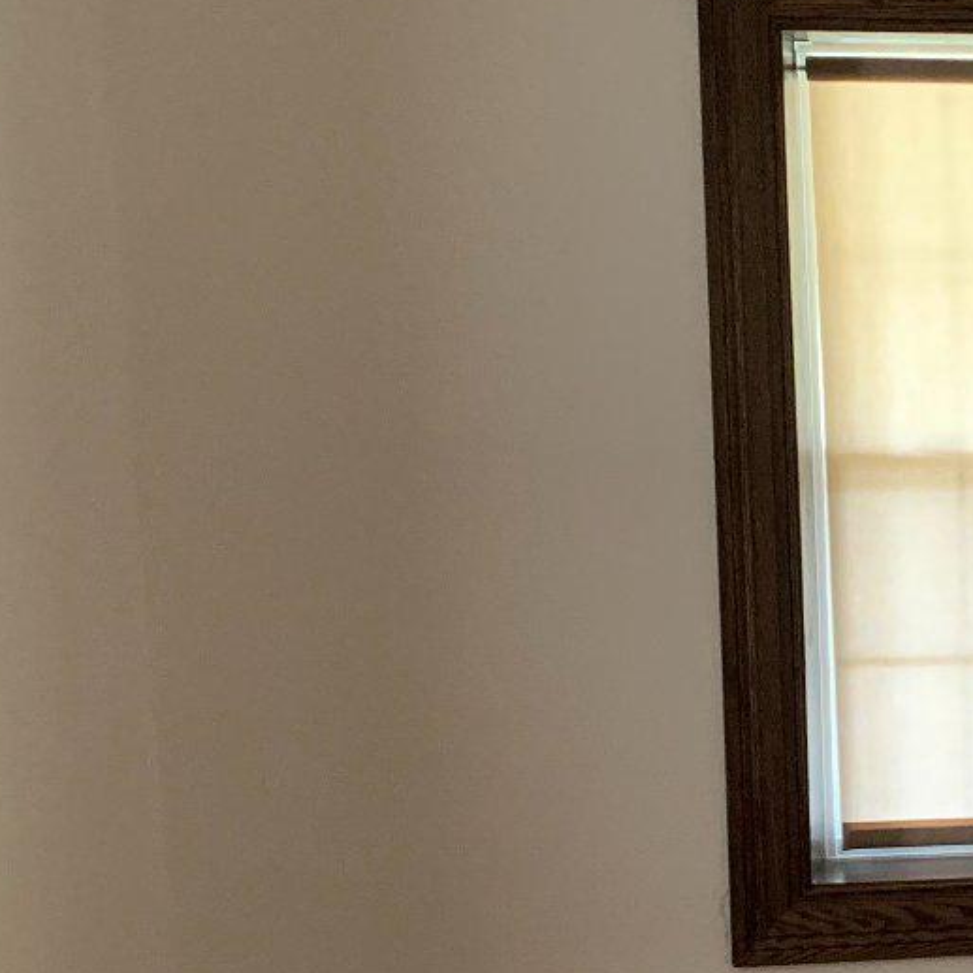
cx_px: 1748
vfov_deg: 19.0
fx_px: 2894
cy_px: 694
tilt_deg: -8.4
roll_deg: +0.4
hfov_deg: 16.1
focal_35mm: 91
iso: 400
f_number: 1.8
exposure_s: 1/56
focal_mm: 4.25
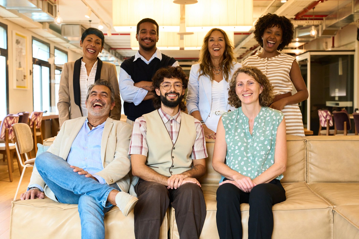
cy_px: 120
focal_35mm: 44
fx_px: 439
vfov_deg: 30.5
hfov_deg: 44.5
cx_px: 180
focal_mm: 44
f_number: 4
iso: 1600
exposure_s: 1/250
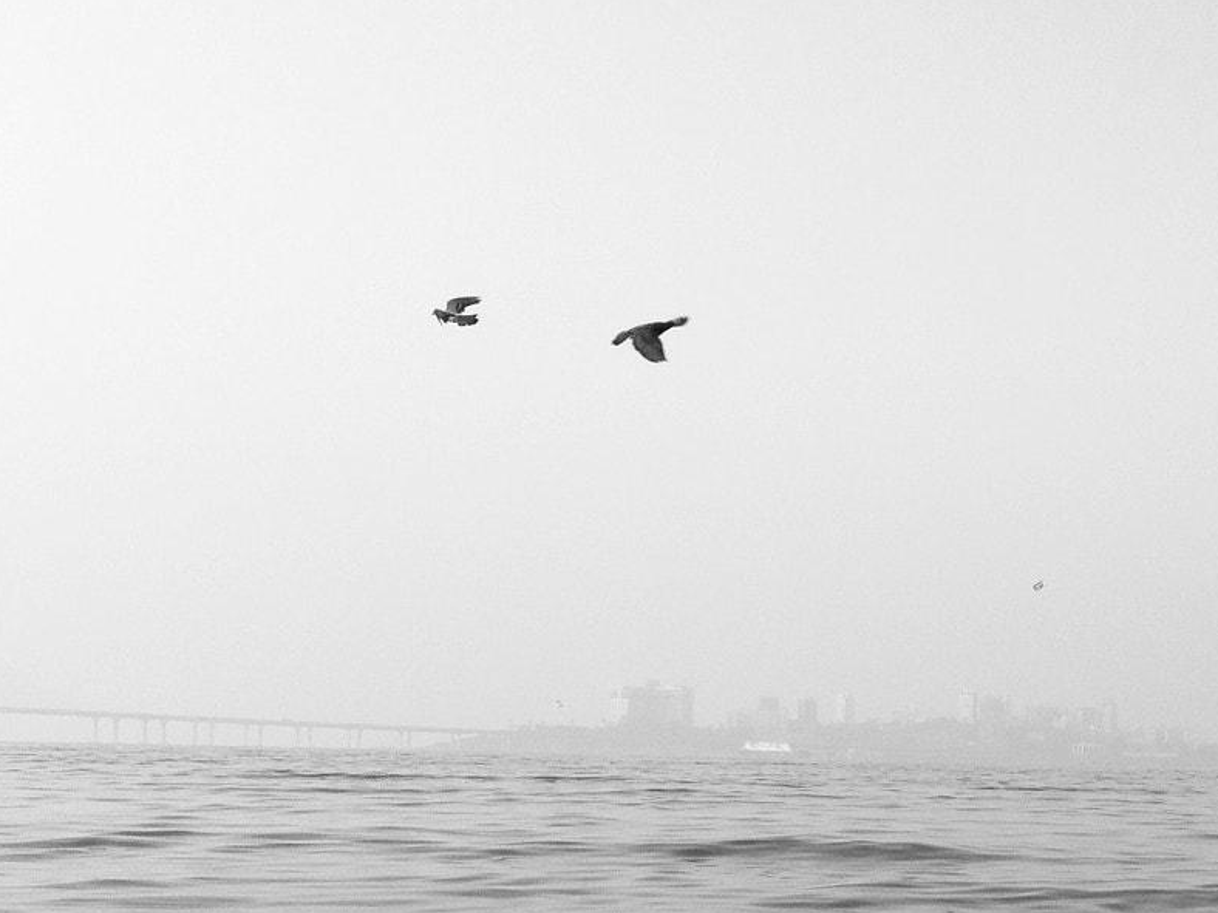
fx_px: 2357
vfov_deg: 21.8
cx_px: 1142
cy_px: 647
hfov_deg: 27.7
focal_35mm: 67
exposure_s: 1/669
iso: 50
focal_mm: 4.12
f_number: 2.4
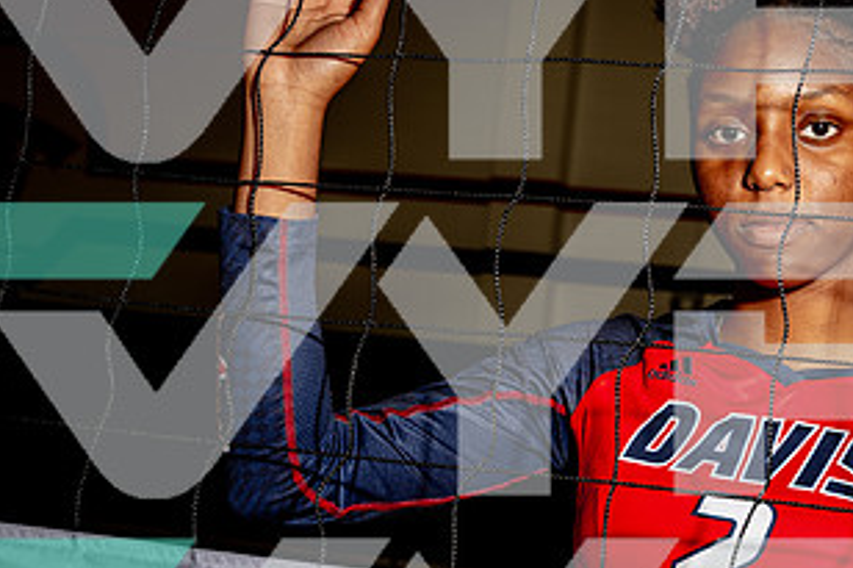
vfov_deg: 16.8
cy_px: 350
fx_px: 1918
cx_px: 620
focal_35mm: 81
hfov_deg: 24.8
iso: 100
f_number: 6.3
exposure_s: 1/125
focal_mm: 43
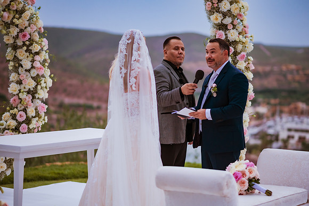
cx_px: 162
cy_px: 98
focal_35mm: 89
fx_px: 762
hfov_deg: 22.9
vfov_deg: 15.4
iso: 800
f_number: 1.8
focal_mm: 85
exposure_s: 1/2000
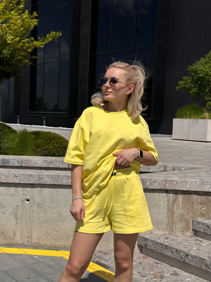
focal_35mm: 48
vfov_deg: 39.7
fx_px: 390
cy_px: 141
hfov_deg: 30.3
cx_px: 106
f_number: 1.78
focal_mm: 6.86
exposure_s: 1/12048
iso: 64
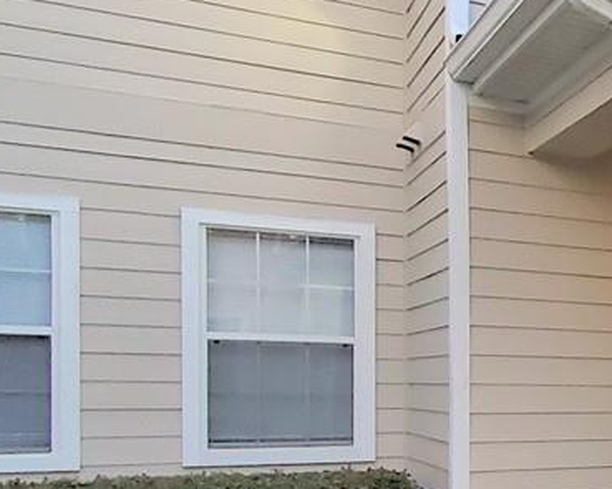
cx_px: 1013
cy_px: 403
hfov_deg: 23.5
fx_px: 996
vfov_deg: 27.0
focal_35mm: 55
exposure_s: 1/119
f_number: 2.2
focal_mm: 1.8
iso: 100
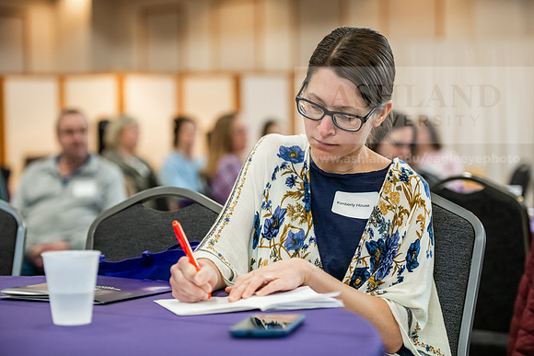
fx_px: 1335
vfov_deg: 15.2
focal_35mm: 90
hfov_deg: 22.6
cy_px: 178
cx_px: 267
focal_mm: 90
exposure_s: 1/200
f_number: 2.8
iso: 2000
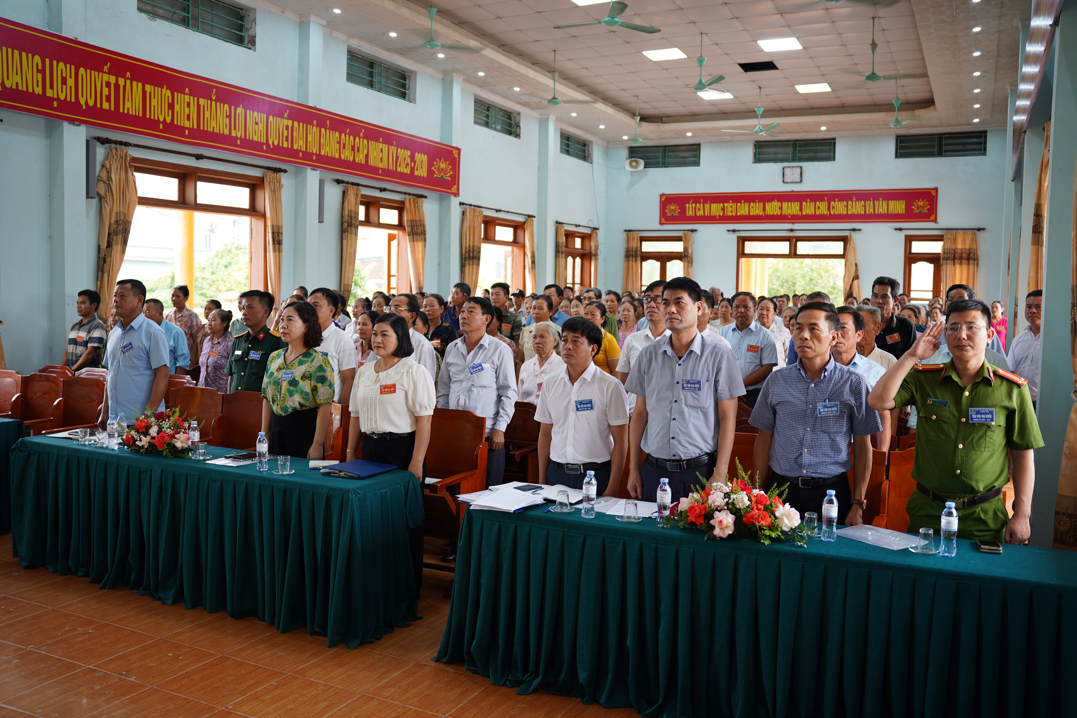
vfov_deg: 42.5
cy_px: 359
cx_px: 538
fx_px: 924
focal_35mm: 31
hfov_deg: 60.4
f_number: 2.8
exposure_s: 1/40
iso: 160
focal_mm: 30.9
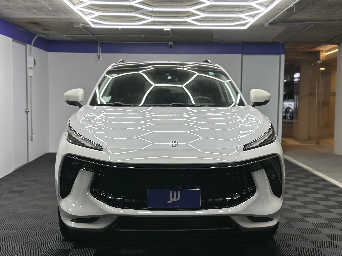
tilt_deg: -4.7
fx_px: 474
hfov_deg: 39.7
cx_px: 171
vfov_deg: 30.3
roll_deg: -0.5
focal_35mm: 48
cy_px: 128
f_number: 1.78
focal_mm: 6.86
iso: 64
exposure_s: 1/125
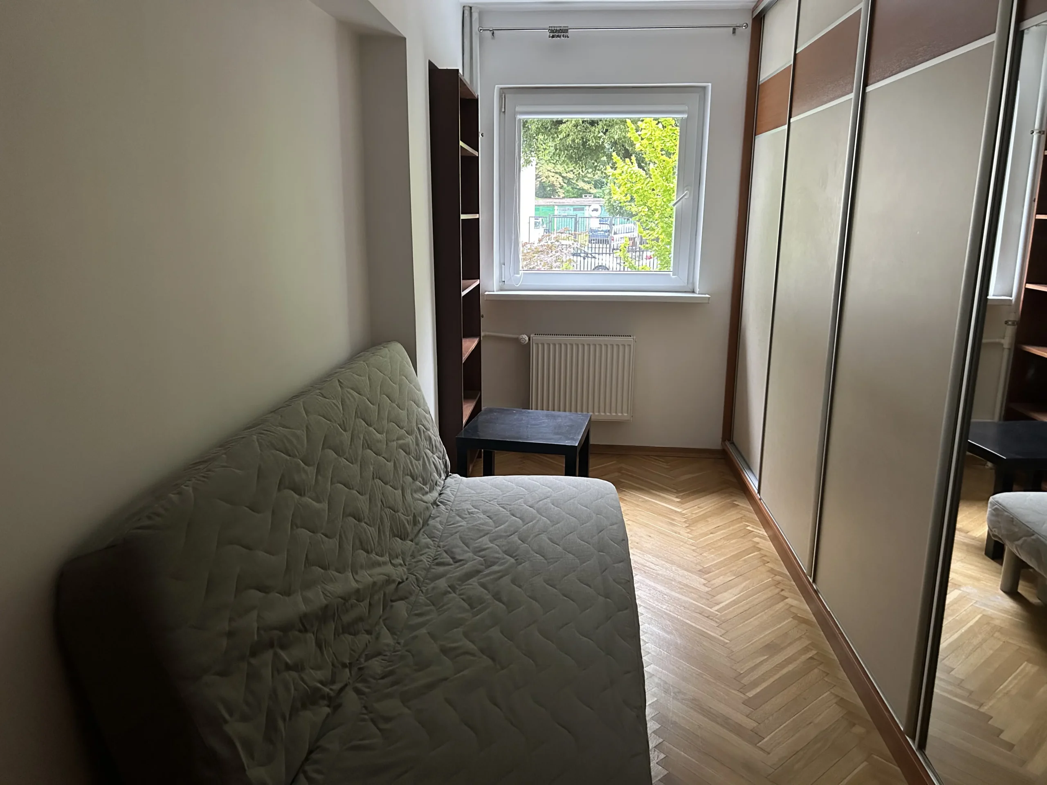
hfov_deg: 67.3
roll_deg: +0.2
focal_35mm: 26
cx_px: 524
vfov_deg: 53.1
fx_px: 786
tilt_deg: -13.7
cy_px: 392
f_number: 1.5
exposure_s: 1/60
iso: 500
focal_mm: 5.7
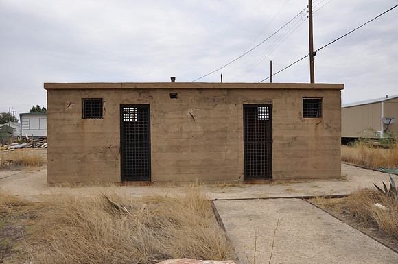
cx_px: 199
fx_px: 348
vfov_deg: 41.6
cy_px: 132
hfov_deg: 59.6
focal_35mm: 32
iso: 200
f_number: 7.1
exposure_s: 1/200
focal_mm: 21
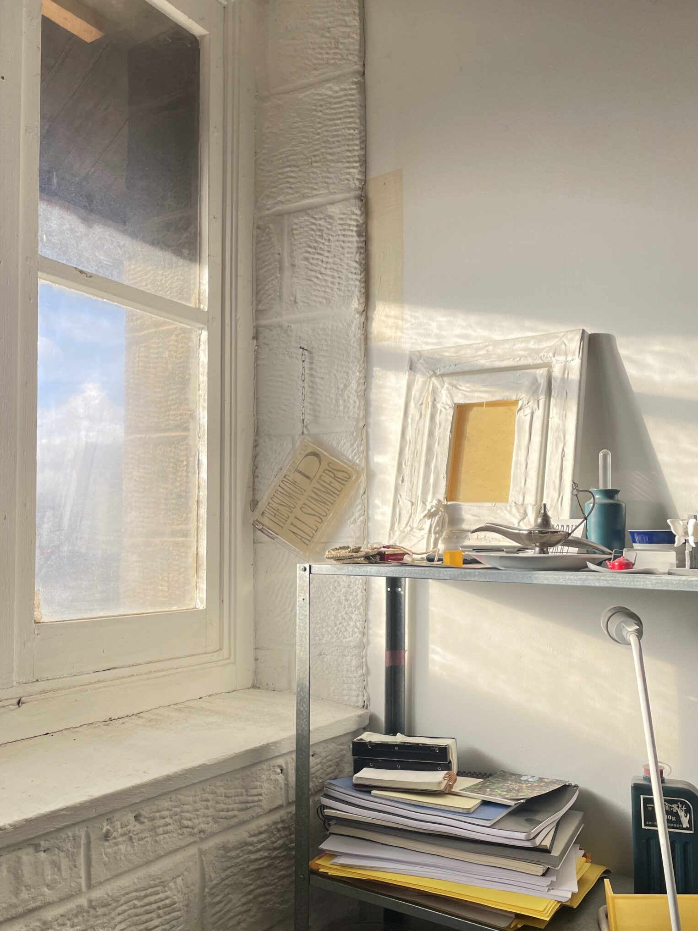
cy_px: 502
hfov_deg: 43.9
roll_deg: -0.4
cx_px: 272
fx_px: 860
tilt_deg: +2.4
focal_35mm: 32
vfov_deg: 56.8
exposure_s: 1/564
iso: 50
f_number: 1.6
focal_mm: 4.2
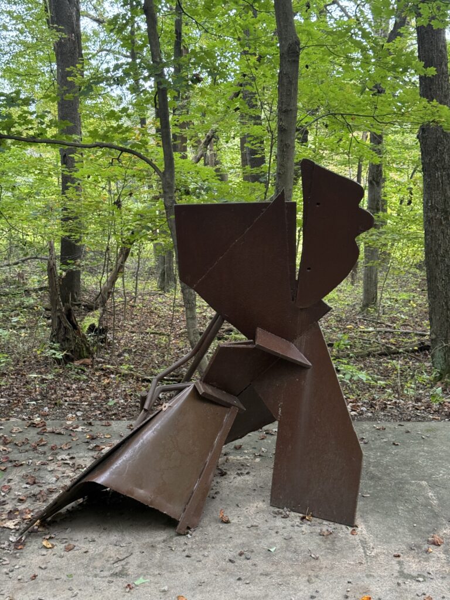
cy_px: 300
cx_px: 225
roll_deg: +0.0
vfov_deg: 39.7
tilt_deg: -10.5
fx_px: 832
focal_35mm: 48
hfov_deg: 30.3
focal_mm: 6.76
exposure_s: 1/100
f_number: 1.78
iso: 200
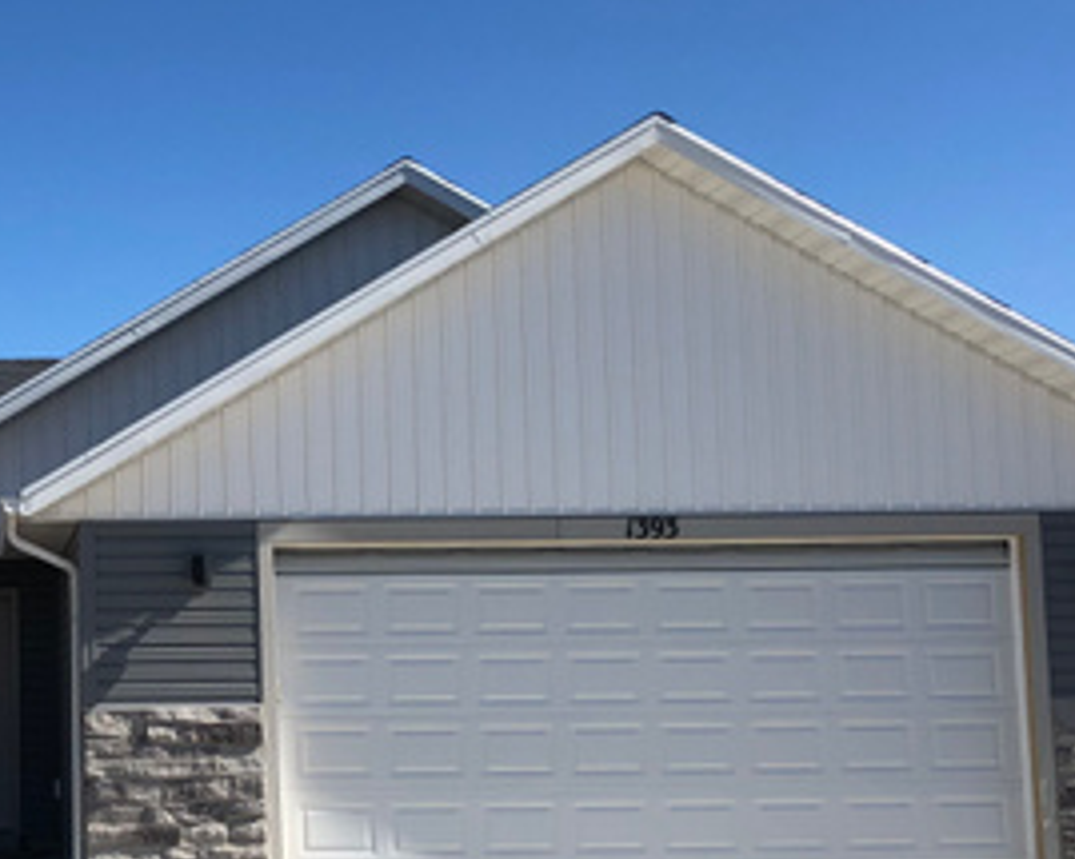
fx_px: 2067
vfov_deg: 23.4
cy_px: 523
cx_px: 32
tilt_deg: +3.3
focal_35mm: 65
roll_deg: +1.0
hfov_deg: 27.7
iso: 20
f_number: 1.8
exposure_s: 1/2000
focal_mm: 4
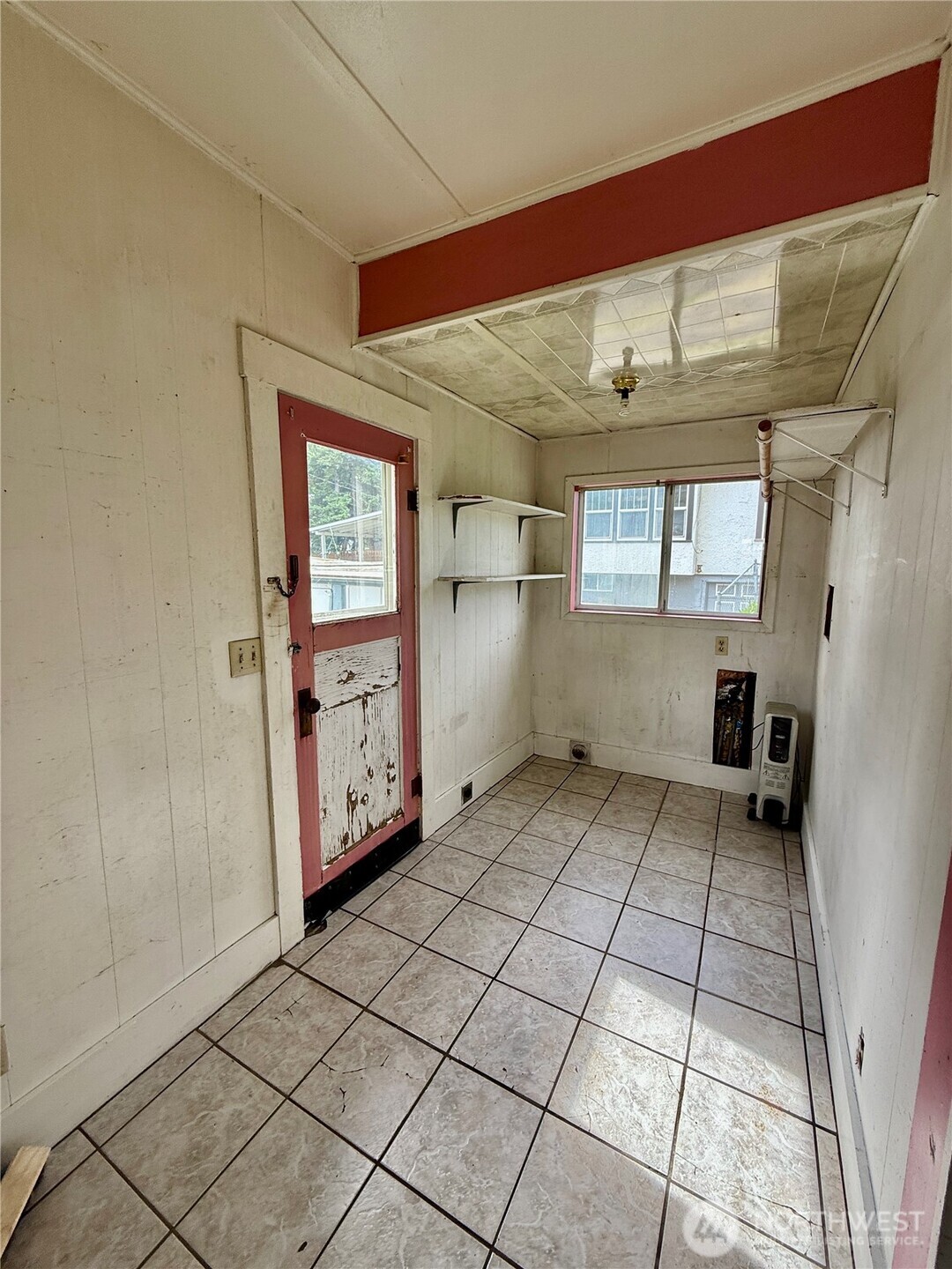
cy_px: 634
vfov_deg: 102.1
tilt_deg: -8.5
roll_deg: -0.8
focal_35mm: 14
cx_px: 476
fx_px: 513
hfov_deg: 85.7
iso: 64
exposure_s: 1/164
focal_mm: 2.22
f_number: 2.2
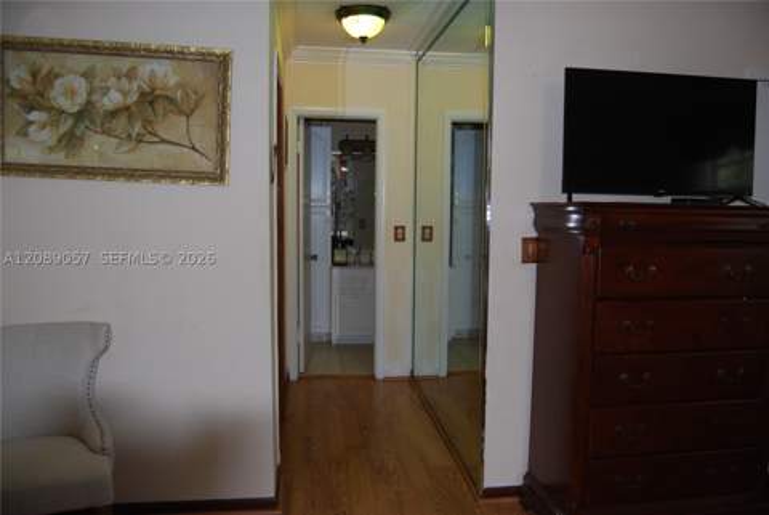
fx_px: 577
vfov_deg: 48.0
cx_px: 384
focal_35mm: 27
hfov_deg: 67.3
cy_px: 258
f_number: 3.5
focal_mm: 18
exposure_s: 1/60
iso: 200
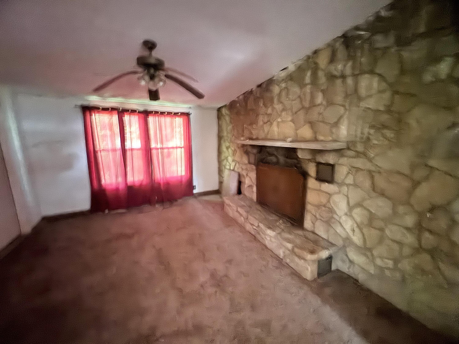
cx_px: 230
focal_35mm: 14
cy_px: 172
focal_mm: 2.22
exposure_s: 1/13
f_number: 2.2
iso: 1600
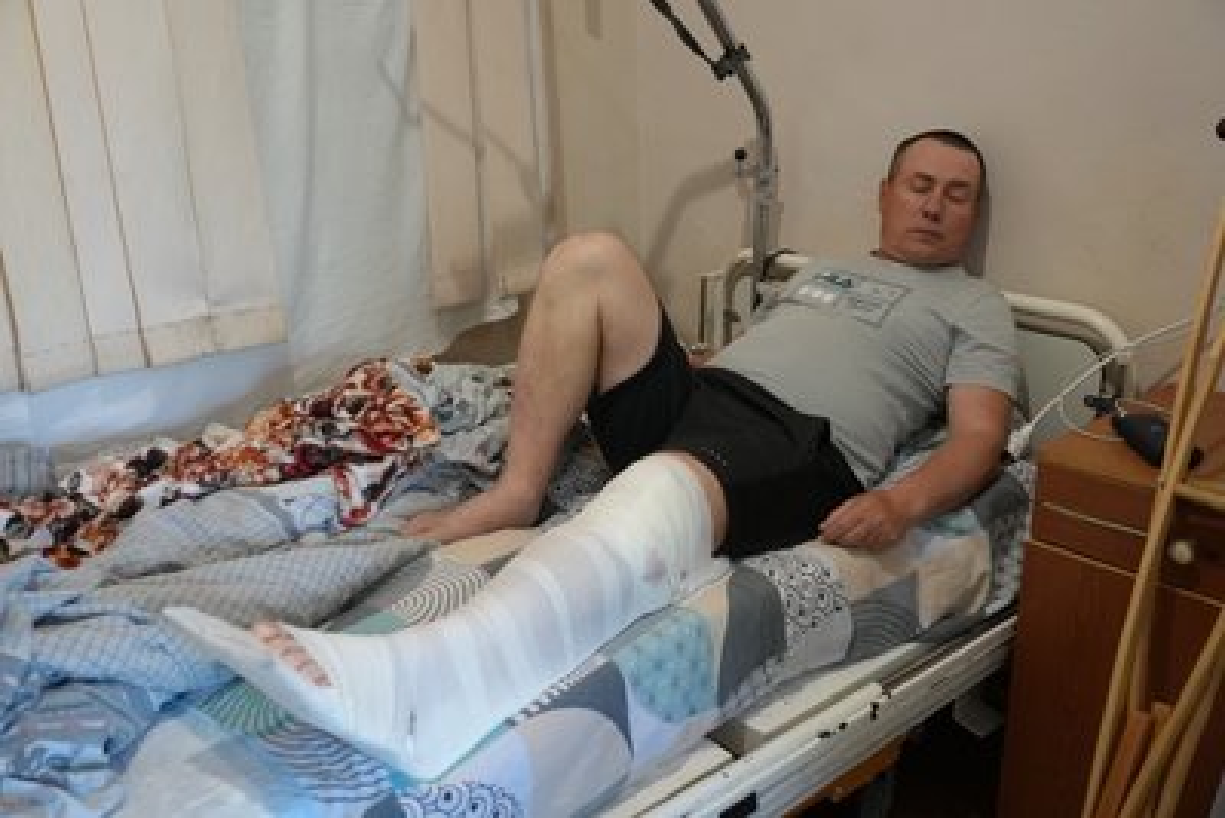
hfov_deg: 57.2
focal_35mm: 33
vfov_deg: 40.0
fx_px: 1123
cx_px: 612
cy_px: 409
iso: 6400
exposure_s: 1/160
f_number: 4
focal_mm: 33
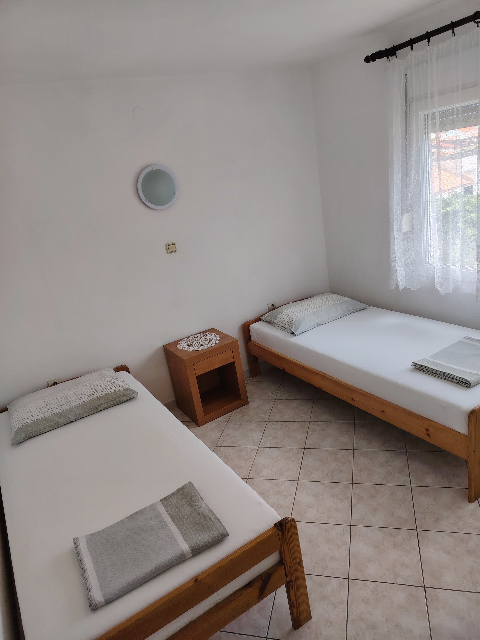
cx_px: 240
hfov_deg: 56.8
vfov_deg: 71.6
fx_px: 444
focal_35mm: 24
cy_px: 320
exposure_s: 1/100
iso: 142
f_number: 1.75
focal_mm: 5.25
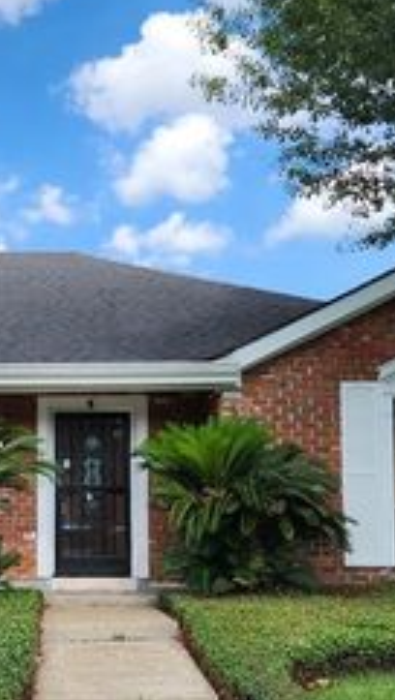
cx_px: 6
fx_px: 966
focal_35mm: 52
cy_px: 460
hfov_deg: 22.3
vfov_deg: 39.4
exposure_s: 1/904
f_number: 1.8
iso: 20
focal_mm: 5.4
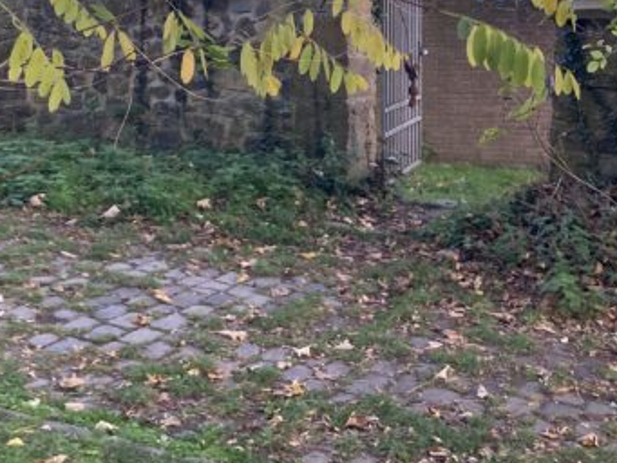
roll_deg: +0.6
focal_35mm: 63
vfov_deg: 22.9
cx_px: 440
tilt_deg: -2.2
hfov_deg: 30.3
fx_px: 1123
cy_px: 71
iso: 100
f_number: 1.8
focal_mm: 3.99
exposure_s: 1/60
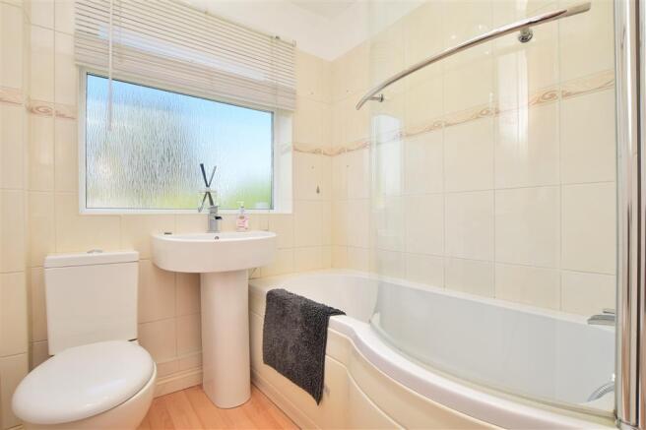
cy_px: 215
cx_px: 323
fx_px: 269
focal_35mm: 15
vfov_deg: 77.3
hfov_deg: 100.4
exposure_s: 1/200
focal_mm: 10
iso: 200
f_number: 8
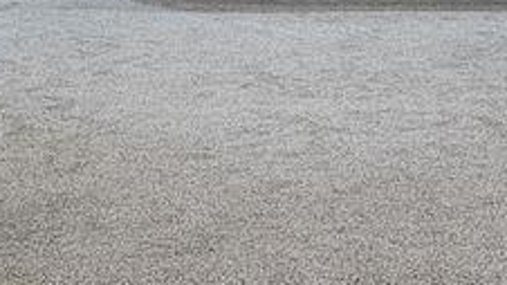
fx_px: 2150
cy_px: -43
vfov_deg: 7.5
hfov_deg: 13.0
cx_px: 653
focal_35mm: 160
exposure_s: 1/120
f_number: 1.8
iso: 500
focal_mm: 5.4
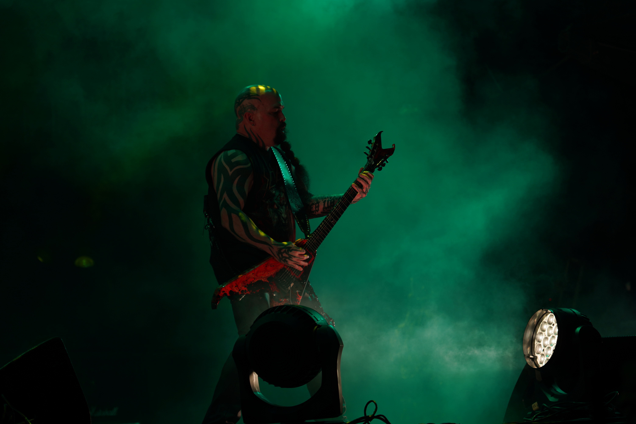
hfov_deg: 19.5
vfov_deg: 13.0
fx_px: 1855
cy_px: 212
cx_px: 318
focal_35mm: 105
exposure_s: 1/125
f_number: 4
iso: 125
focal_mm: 105
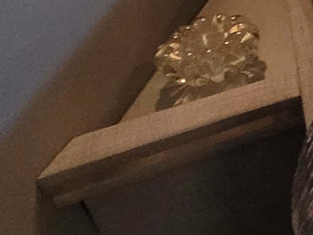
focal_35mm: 77
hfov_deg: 16.4
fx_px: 696
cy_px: -57
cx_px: 688
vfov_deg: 18.0
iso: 400
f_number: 2.2
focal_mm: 1.74
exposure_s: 1/33
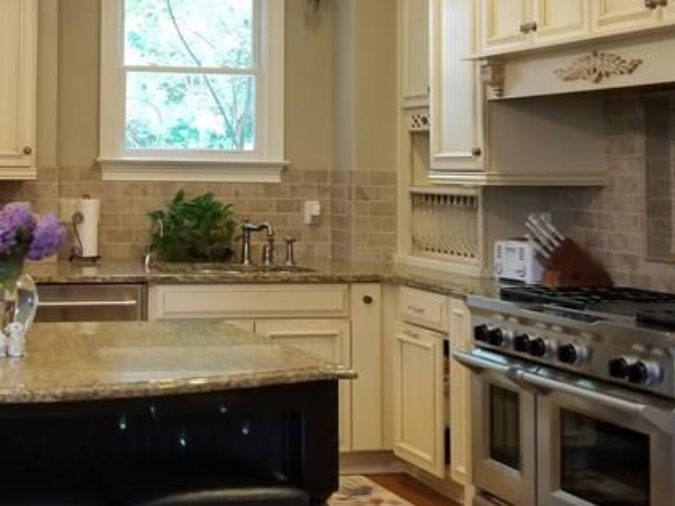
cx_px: 128
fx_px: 1228
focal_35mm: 63
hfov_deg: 30.0
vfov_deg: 23.1
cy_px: 128
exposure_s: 1/40
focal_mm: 4.25
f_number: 1.7
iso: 160
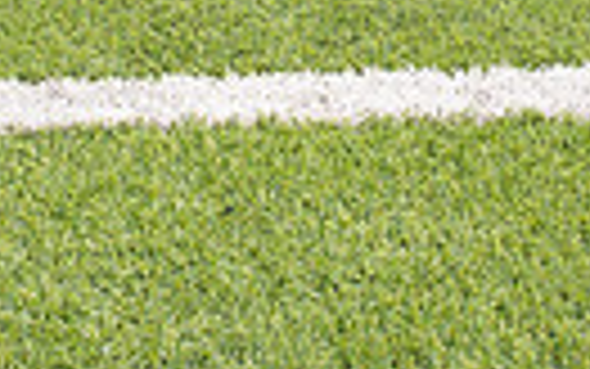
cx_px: 135
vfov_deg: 9.4
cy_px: -536
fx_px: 1979
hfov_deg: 16.9
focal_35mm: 123
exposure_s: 1/400
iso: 125
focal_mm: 35
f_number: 7.1
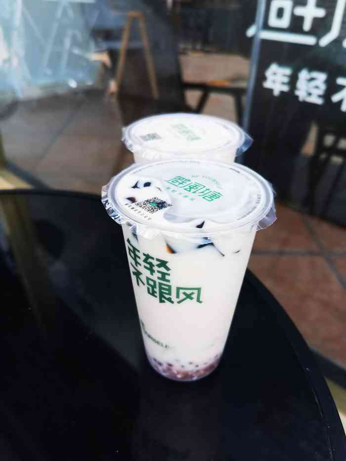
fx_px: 360
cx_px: 173
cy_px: 230
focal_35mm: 27
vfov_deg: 65.3
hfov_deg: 51.4
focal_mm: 5.56
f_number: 1.6
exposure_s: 1/400
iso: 50
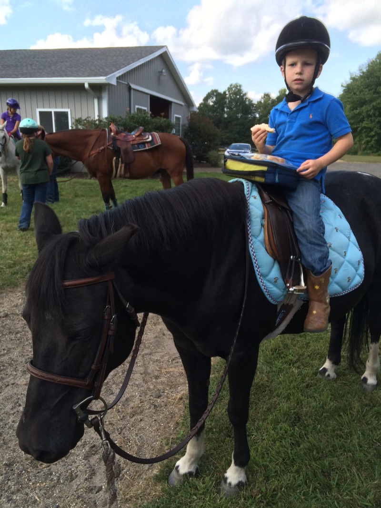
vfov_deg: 61.6
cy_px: 254
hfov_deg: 48.2
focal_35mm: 29
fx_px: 425
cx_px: 190
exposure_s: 1/641
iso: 32
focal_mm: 4.15
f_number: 2.2
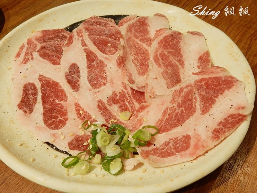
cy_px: 96
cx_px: 128
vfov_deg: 39.7
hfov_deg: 51.4
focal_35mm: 36
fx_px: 267
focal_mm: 6.4
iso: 320
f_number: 4
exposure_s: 1/30
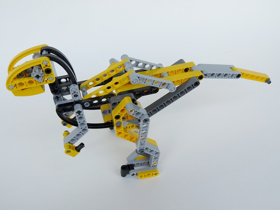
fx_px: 275
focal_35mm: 34
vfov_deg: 41.8
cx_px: 140
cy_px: 105
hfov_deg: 54.0
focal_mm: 6
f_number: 8
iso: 100
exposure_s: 1/60
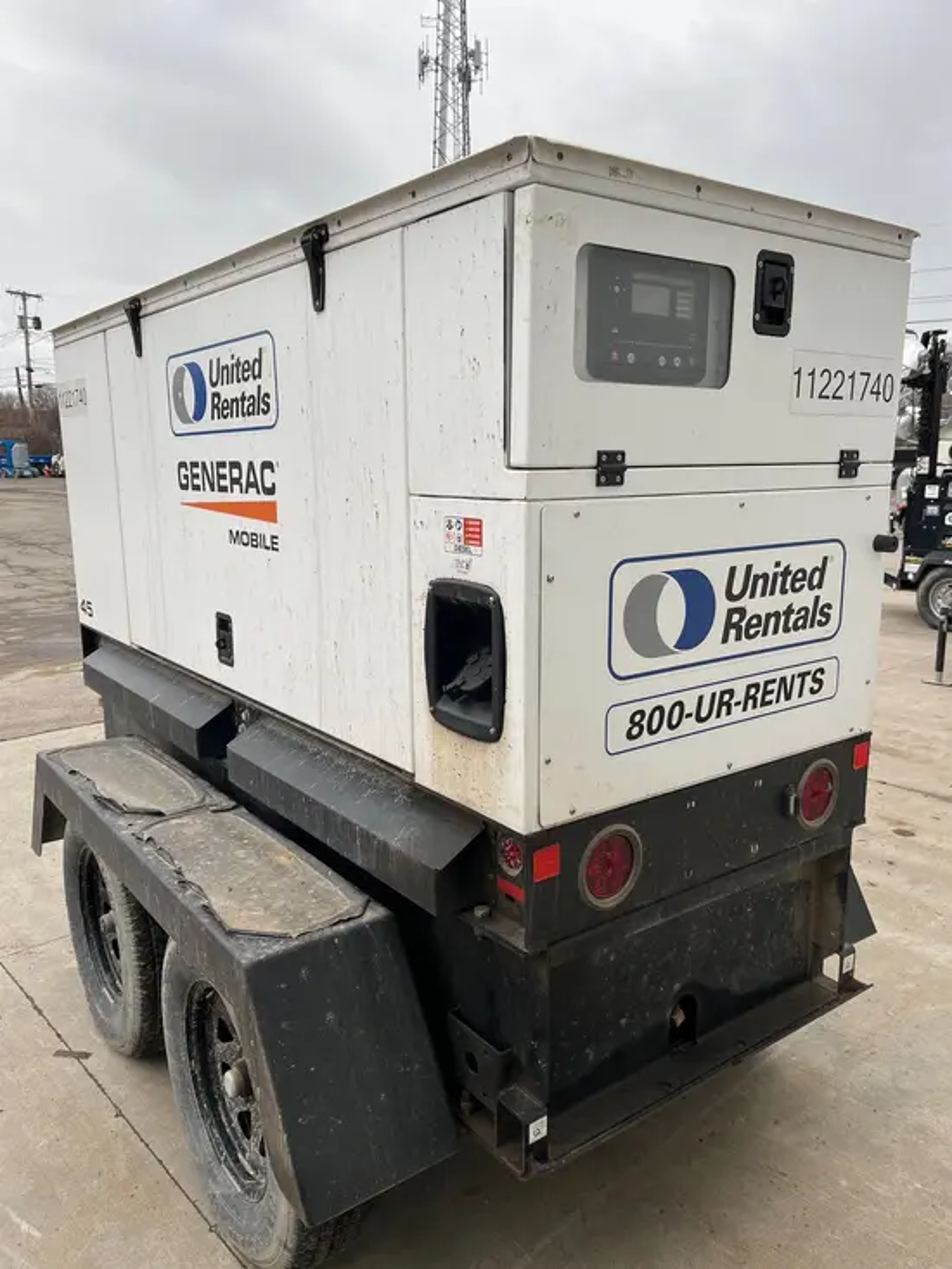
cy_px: 634
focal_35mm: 26
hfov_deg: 53.1
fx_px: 953
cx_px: 476
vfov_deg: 67.3
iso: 50
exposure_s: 1/427
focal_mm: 5.1
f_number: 1.6
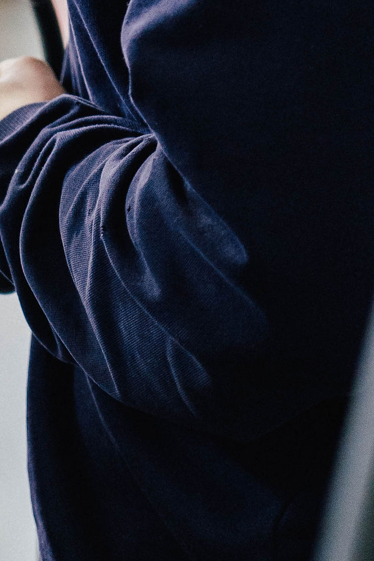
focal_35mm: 332
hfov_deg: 4.1
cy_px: -255
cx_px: -140
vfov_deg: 6.1
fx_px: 5175
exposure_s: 1/160
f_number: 4
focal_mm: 92
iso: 1600
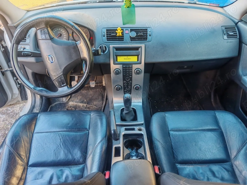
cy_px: 92
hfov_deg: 65.3
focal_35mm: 27
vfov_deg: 51.4
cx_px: 124
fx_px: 193
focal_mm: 6.67
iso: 100
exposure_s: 1/50
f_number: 1.9
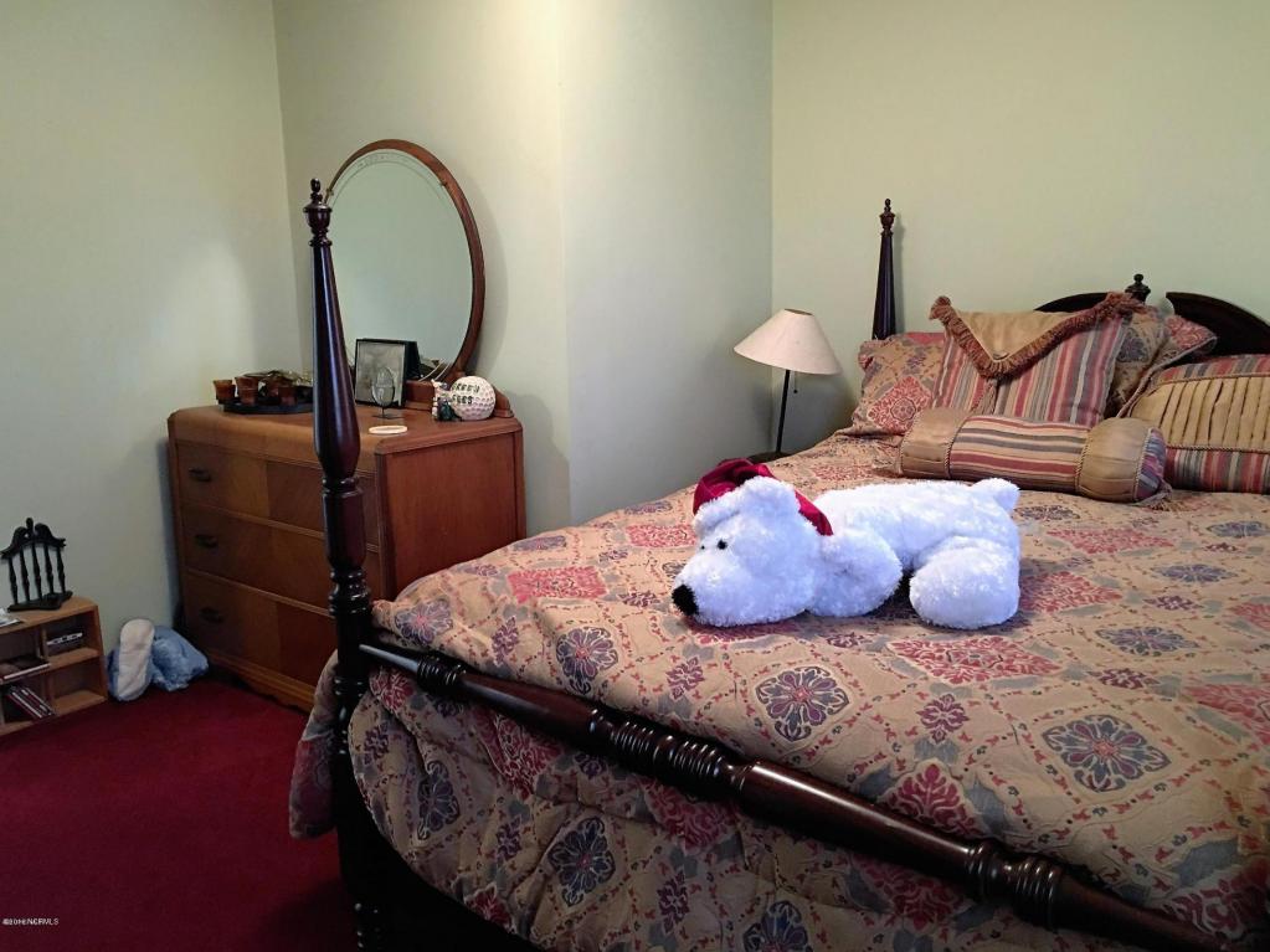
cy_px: 476
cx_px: 635
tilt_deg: -10.9
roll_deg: +0.3
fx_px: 1064
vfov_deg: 48.2
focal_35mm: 29
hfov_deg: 61.7
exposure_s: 1/4
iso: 125
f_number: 2.2
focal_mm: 4.15
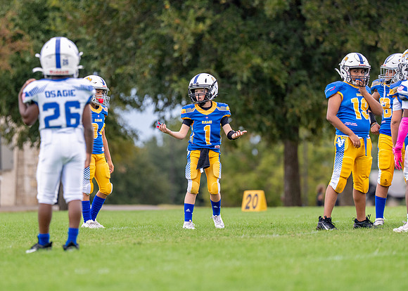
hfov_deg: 6.0
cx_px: 213
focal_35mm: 338
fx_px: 3910
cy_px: 143
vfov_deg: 4.3
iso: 400
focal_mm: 200
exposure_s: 1/1600
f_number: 2.8
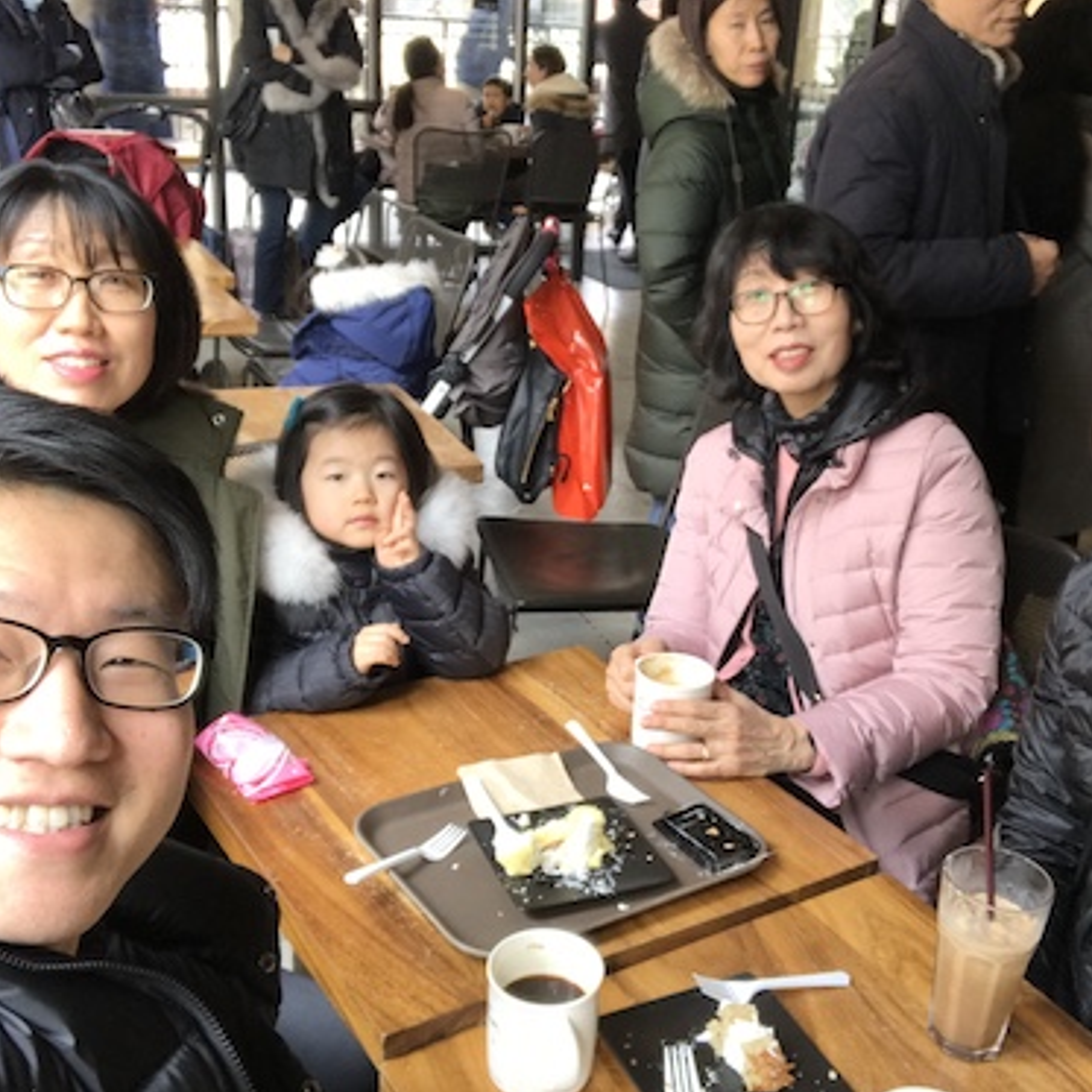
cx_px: 606
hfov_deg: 43.8
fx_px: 1356
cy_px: 547
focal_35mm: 38
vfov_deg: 43.9
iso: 40
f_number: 2.2
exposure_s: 1/30
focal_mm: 2.87
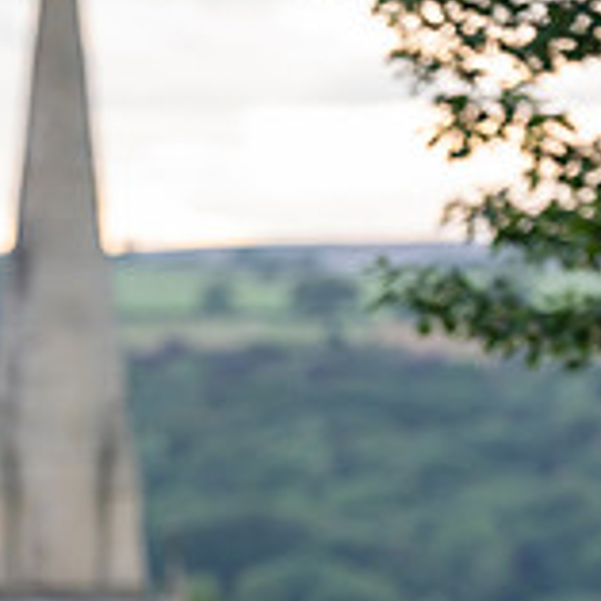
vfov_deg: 4.7
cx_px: 218
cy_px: 712
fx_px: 7307
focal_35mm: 372
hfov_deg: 4.7
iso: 1600
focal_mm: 153
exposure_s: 1/640
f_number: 3.2
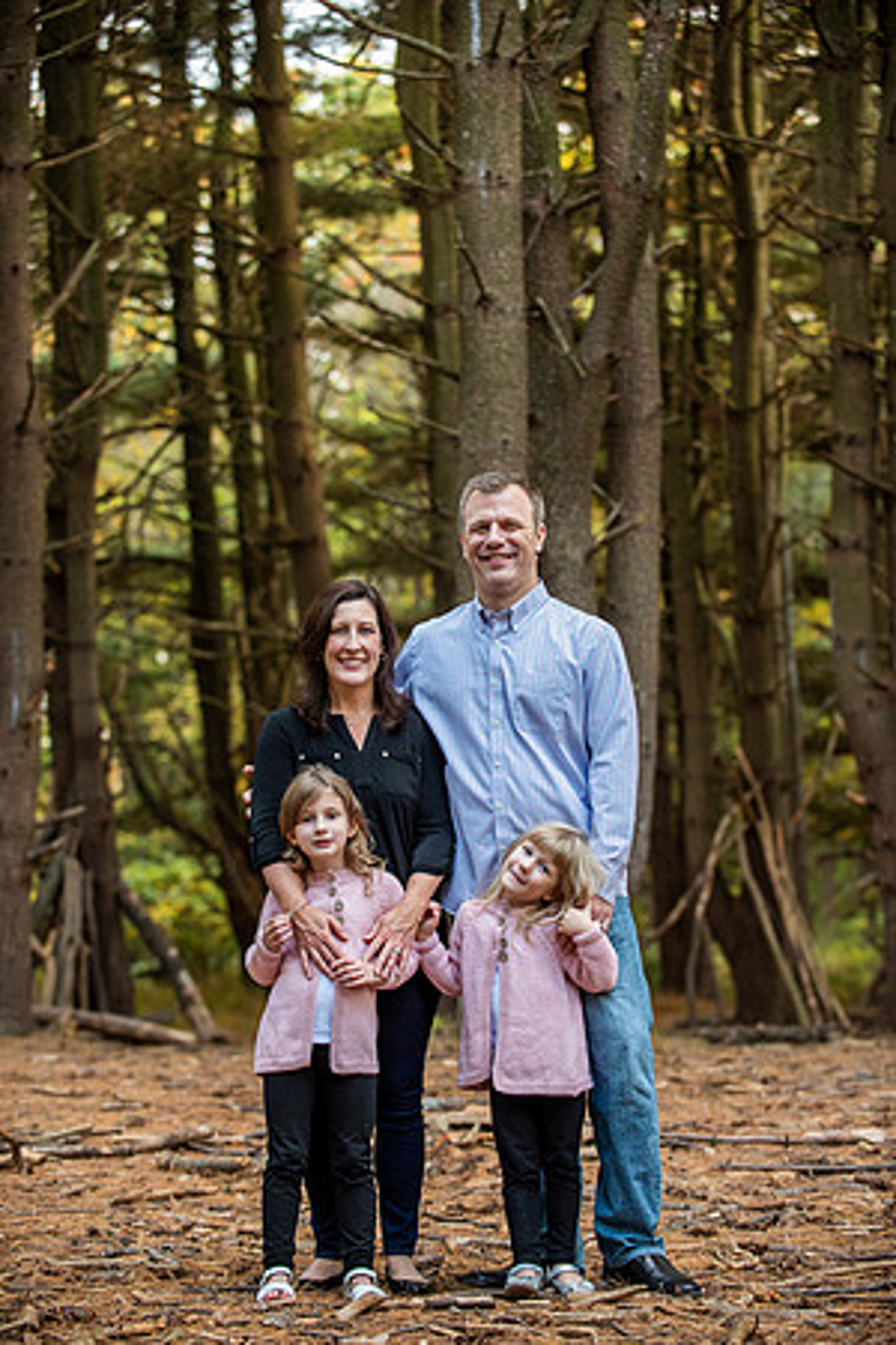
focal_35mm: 95
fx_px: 3546
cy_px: 672
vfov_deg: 21.5
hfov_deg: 14.4
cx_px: 448
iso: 1000
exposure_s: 1/160
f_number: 3.5
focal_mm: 95
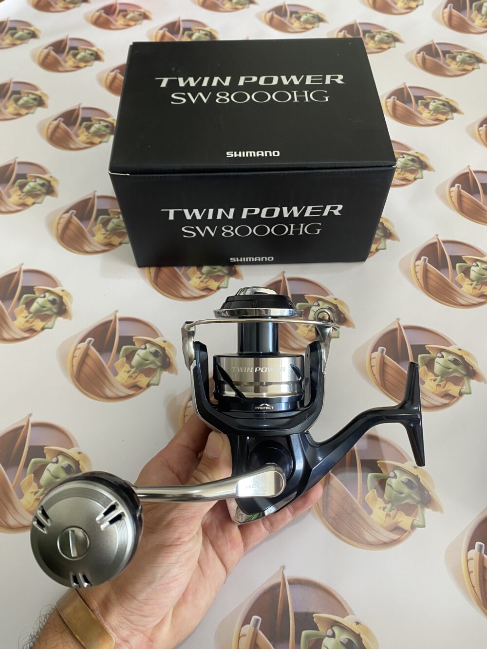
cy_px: 324
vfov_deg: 67.3
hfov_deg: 53.1
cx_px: 244
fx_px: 488
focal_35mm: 26
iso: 80
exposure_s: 1/60
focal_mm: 4.25
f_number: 1.8
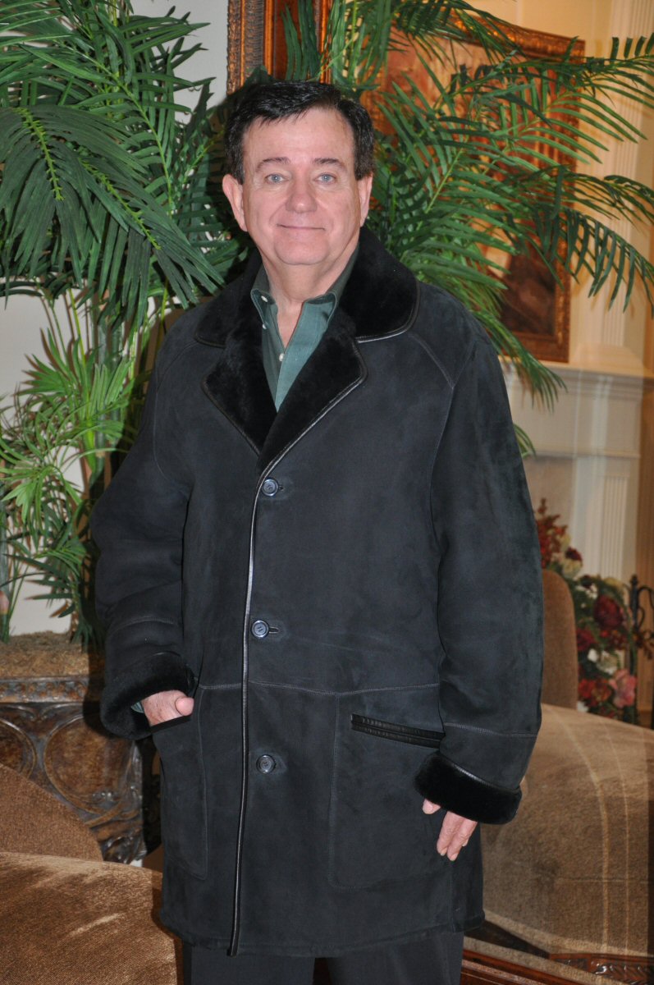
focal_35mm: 78
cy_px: 492
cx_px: 327
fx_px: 2131
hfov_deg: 17.4
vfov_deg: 26.0
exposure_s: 1/60
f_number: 5
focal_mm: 52
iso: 800
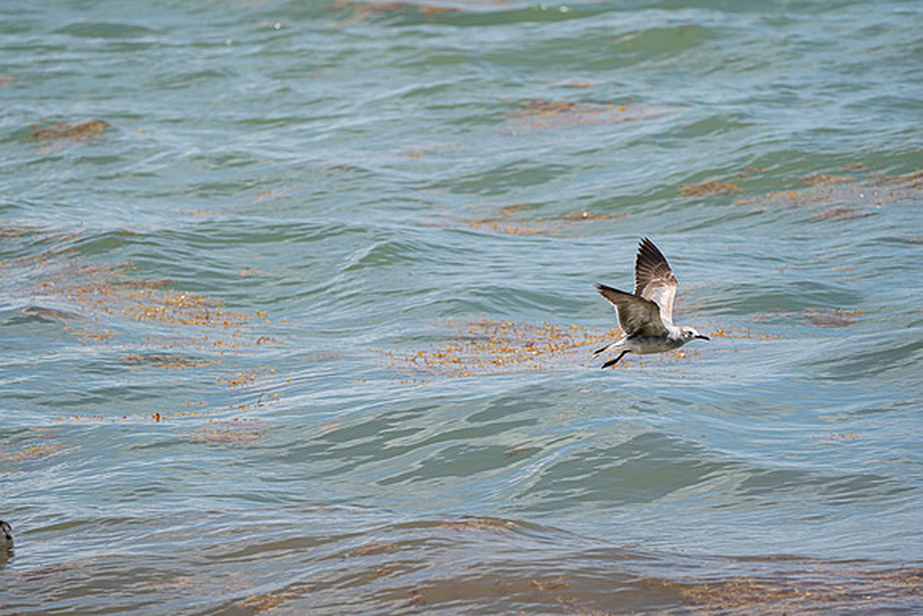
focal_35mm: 400
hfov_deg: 5.2
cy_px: 308
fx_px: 10257
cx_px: 462
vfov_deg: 3.4
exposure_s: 1/1250
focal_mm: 400
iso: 640
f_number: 10
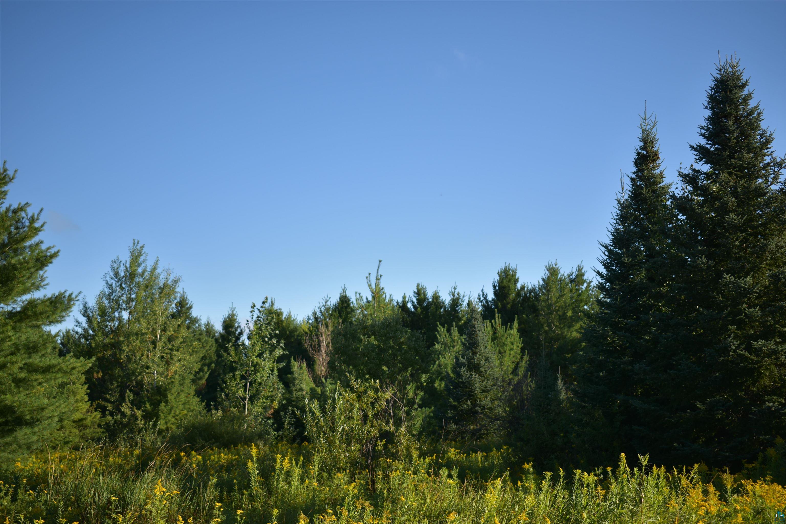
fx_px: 884
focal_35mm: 40
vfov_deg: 33.0
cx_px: 393
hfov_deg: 47.9
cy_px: 262
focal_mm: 27
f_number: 4
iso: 100
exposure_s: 1/500
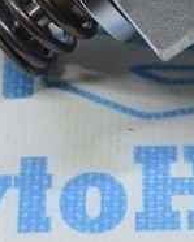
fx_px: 1334
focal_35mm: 186
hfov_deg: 8.3
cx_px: 142
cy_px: -89
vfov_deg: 10.1
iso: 400
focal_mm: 24
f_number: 4
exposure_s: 1/60
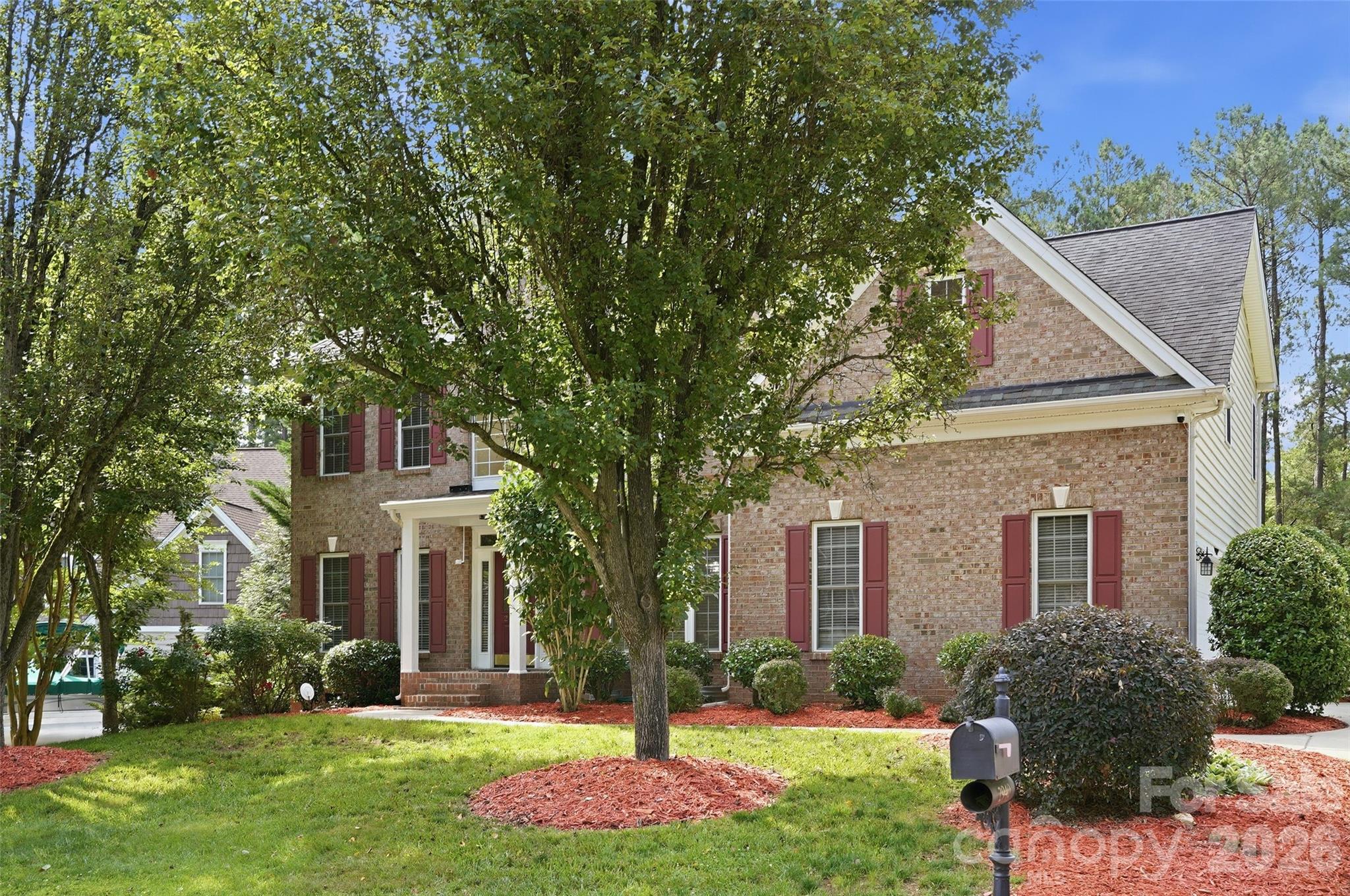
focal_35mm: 33
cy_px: 448
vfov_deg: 39.9
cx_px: 675
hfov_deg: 57.3
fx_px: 1236
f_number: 5
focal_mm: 33
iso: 100
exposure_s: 1/60
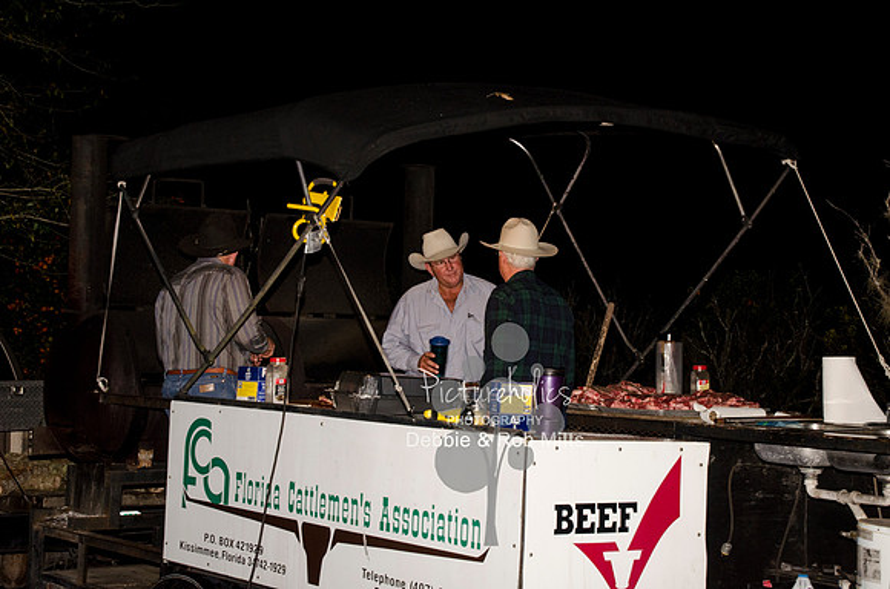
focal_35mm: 69
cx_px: 445
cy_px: 294
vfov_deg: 19.6
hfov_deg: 29.3
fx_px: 1702
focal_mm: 46
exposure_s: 1/250
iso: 1000
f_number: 8
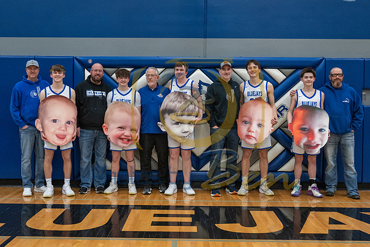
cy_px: 110
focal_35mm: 46
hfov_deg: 42.5
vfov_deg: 29.1
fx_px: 475
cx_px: 177
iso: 2500
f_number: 3.2
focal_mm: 37
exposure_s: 1/400
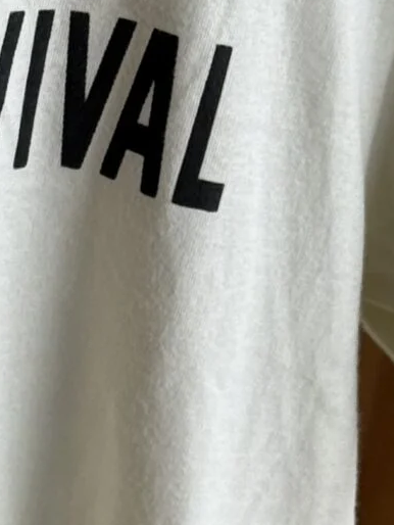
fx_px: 3624
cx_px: -186
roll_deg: -1.9
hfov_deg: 6.2
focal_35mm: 239
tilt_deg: -23.1
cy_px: 455
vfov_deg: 8.3
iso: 64
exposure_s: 1/320
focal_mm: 6.76
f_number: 1.78
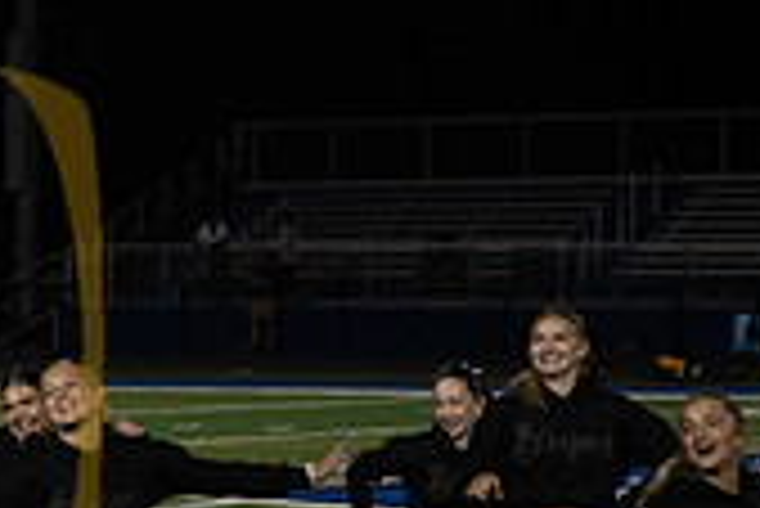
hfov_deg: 8.3
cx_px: -459
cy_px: 465
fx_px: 5071
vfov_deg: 5.7
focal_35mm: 240
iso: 3200
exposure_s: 1/1250
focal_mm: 70
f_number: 2.8
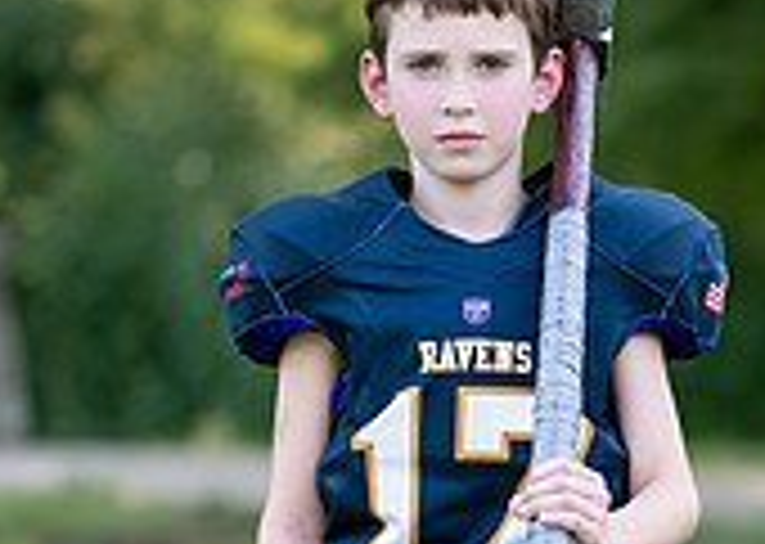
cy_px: 554
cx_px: 544
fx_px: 4774
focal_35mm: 220
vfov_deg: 6.5
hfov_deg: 9.2
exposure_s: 1/1250
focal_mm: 50
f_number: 1.2
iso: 100
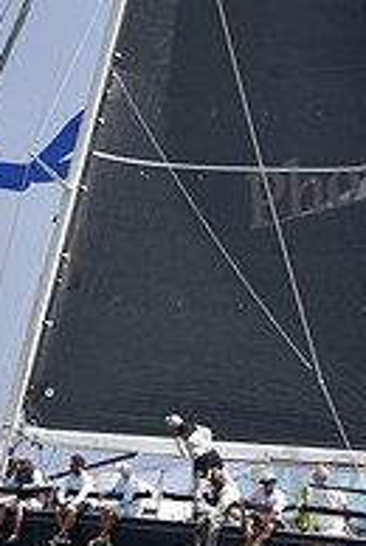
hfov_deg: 6.6
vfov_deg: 9.8
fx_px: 3176
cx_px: 100
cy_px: 51
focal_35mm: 209
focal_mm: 70
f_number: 9
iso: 250
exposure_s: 1/1000
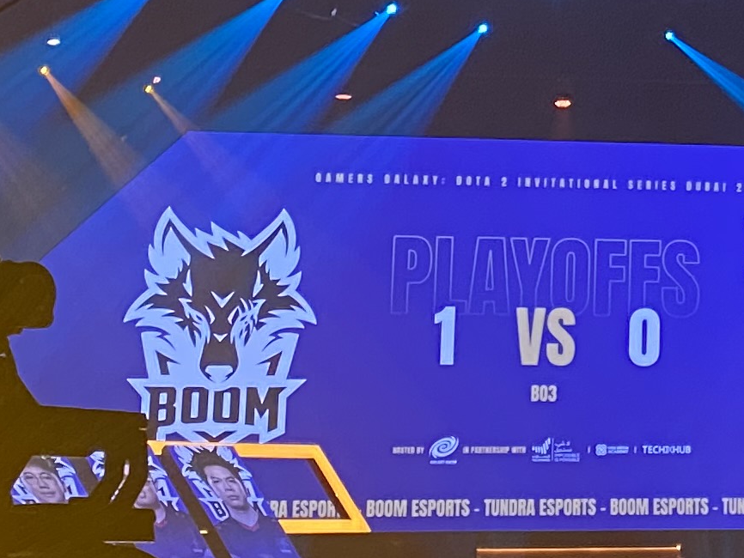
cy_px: -10
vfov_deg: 12.1
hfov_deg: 15.7
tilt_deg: +9.8
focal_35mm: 121
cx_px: 892
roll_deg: -0.3
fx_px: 2601
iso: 400
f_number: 1.8
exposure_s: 1/60
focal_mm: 4.25
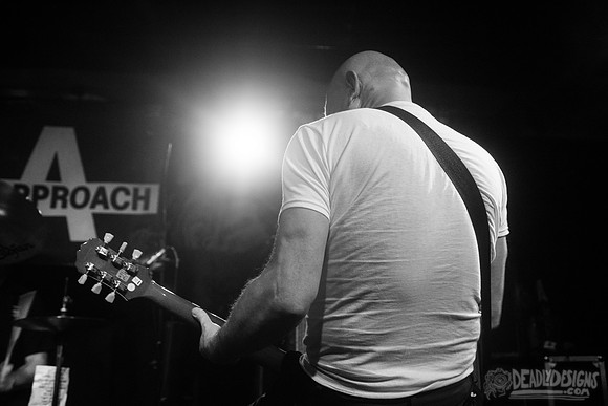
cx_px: 304
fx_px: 591
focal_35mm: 35
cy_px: 203
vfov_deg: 37.9
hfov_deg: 54.4
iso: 3200
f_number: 3.2
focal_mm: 35
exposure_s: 1/100
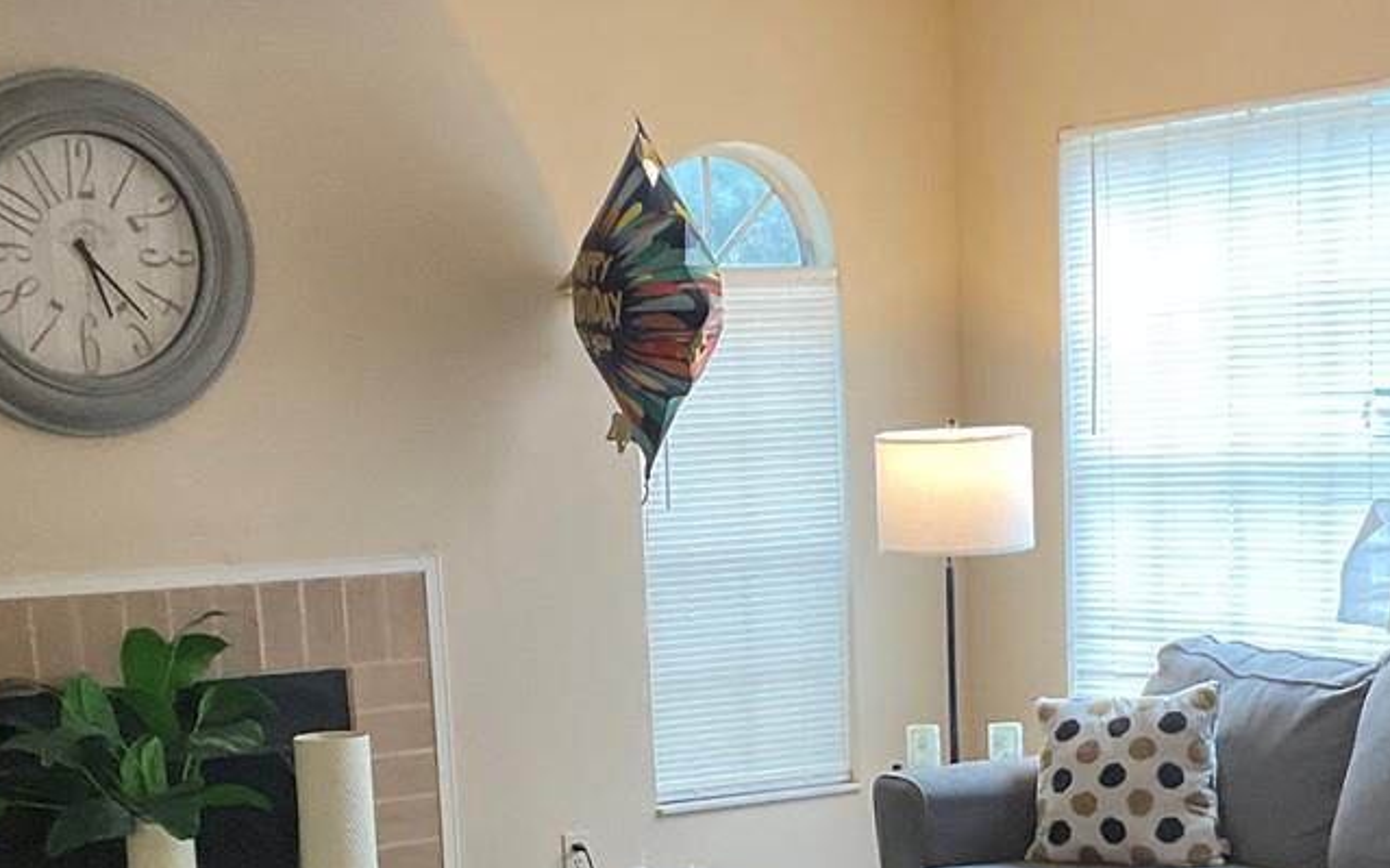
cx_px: 781
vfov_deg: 16.5
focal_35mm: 77
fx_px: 2916
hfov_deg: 26.8
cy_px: 905
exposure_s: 1/60
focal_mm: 3
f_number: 1.8
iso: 200
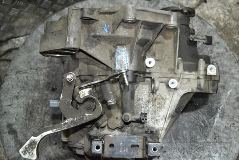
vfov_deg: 28.1
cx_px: 120
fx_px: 319
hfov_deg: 41.1
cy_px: 80
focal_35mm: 48
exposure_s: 1/60
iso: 2200
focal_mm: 32
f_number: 4.8
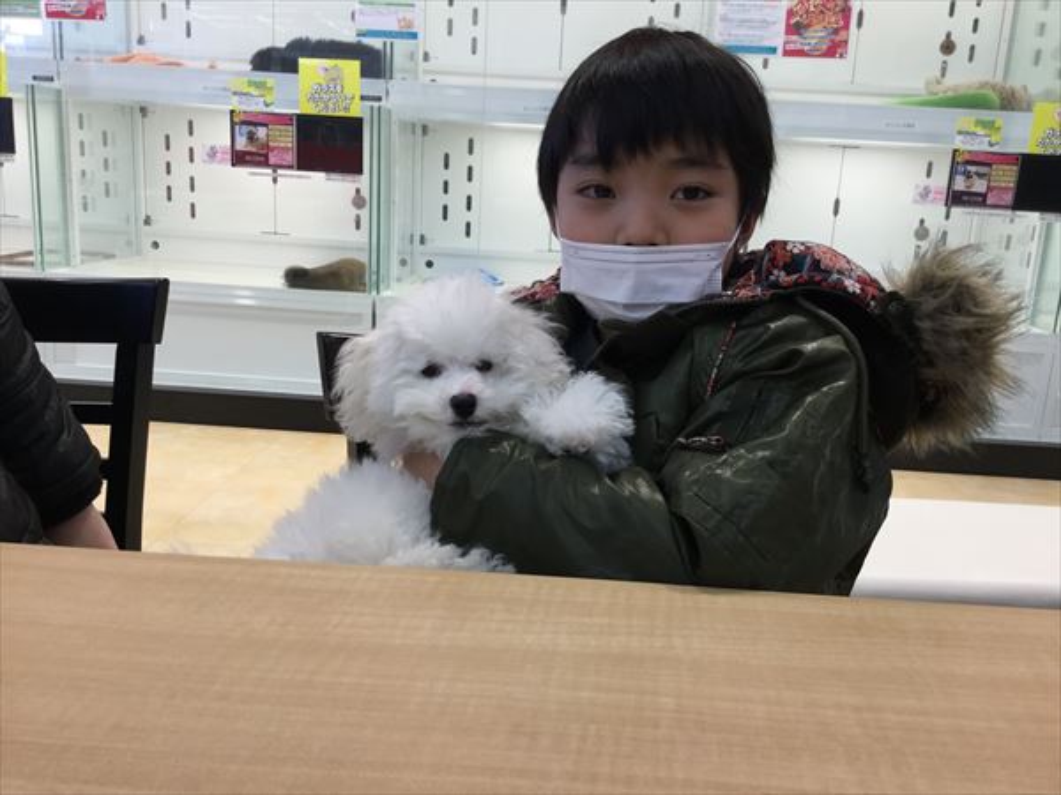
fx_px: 950
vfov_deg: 45.4
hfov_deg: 58.4
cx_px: 530
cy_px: 398
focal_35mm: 31
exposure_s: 1/40
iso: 25
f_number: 2.4
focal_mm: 3.3
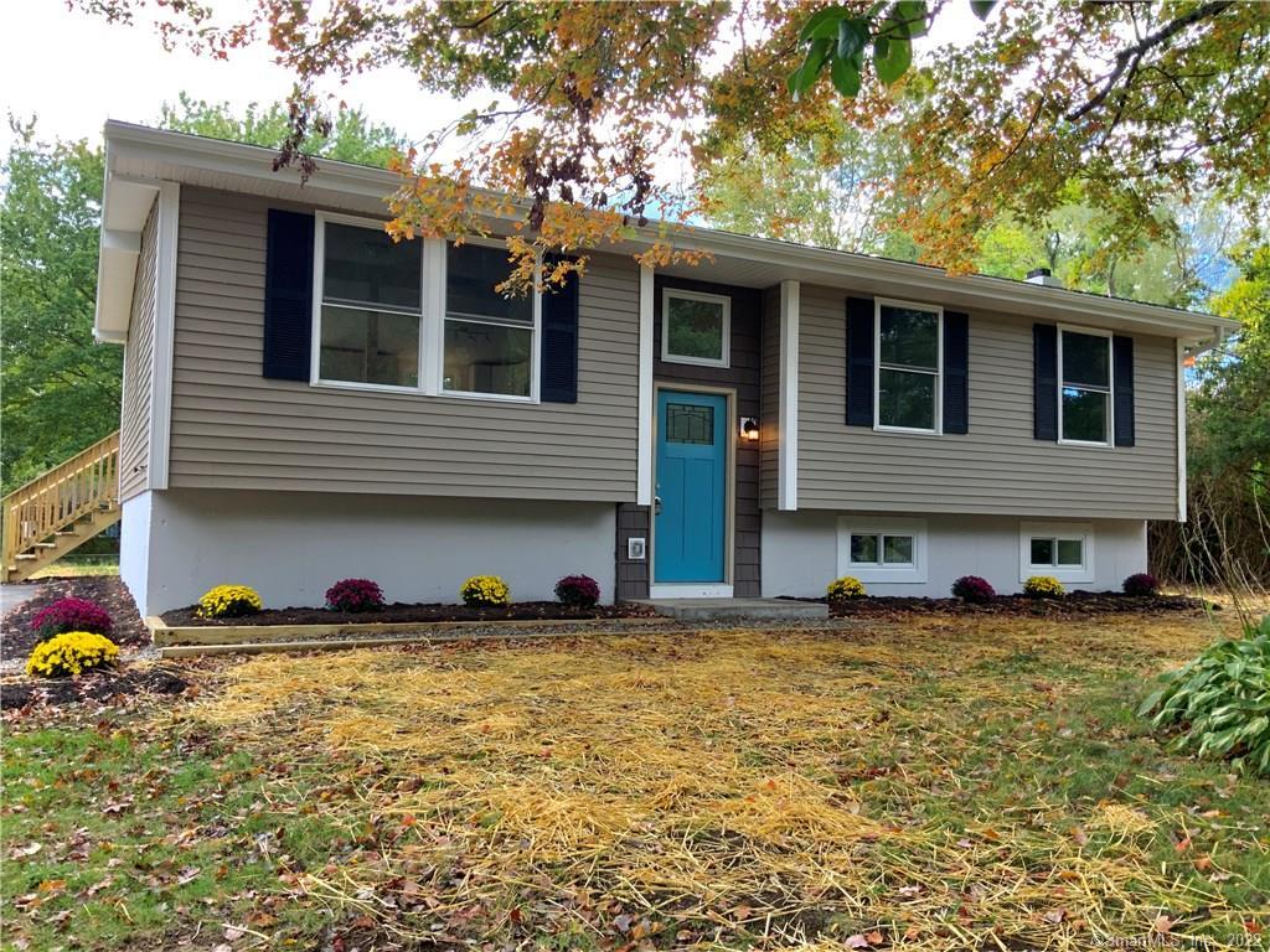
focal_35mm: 29
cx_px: 635
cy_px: 476
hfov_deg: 61.7
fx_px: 1064
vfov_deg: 48.2
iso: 16
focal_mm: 3
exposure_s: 1/132
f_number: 1.8
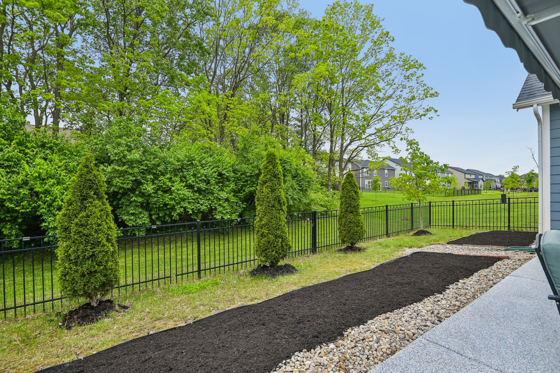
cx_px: 280
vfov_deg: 73.7
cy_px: 186
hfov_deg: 96.7
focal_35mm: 16
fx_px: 249
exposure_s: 1/80
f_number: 8
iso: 100
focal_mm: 16
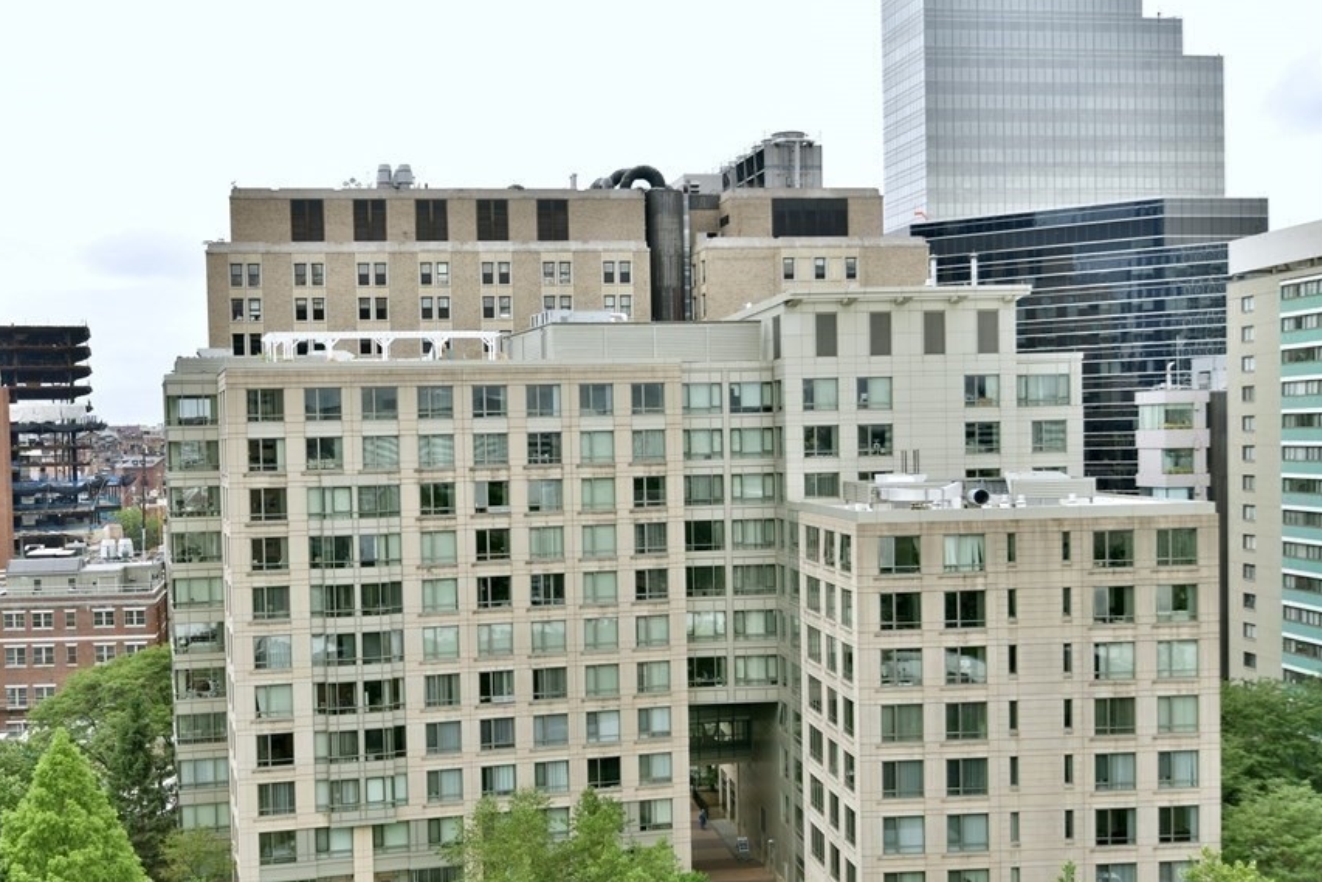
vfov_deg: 31.9
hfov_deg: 46.2
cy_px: 497
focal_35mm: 42
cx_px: 538
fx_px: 1542
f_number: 5.6
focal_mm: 35
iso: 100
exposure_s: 1/125
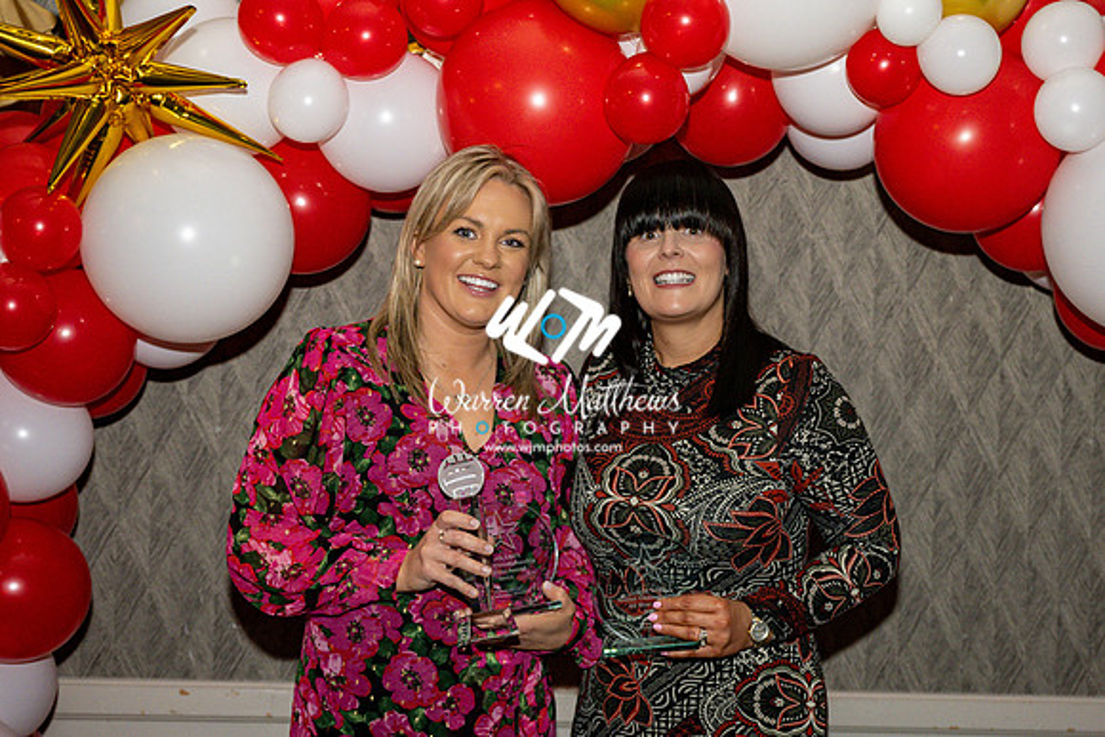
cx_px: 643
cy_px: 425
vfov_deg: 22.6
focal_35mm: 60
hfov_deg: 33.4
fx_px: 1840
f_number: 3.2
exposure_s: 1/125
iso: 500
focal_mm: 39
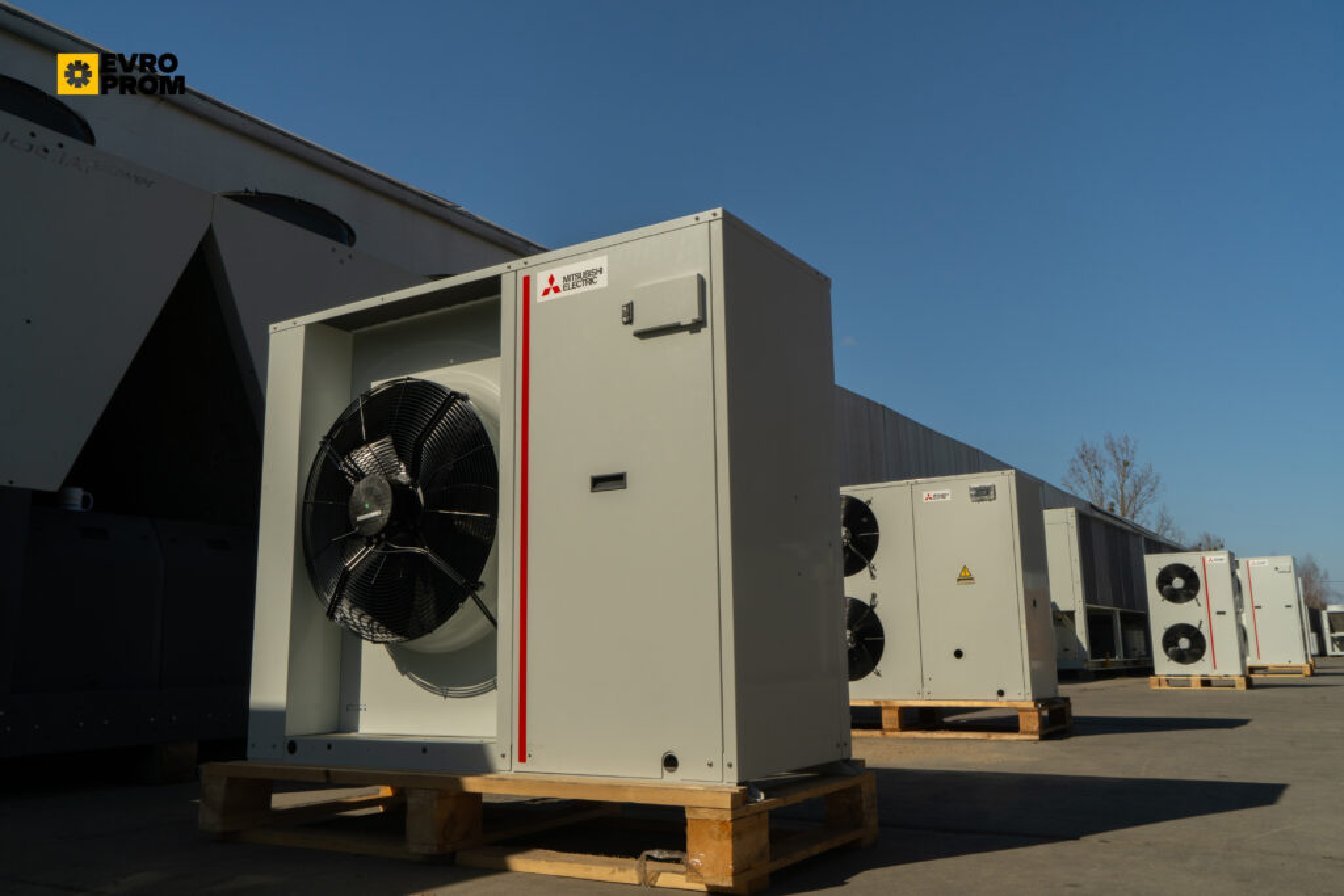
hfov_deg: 63.7
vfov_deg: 45.0
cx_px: 672
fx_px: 1083
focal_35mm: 29
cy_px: 448
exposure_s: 1/100
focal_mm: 29
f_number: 18
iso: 250
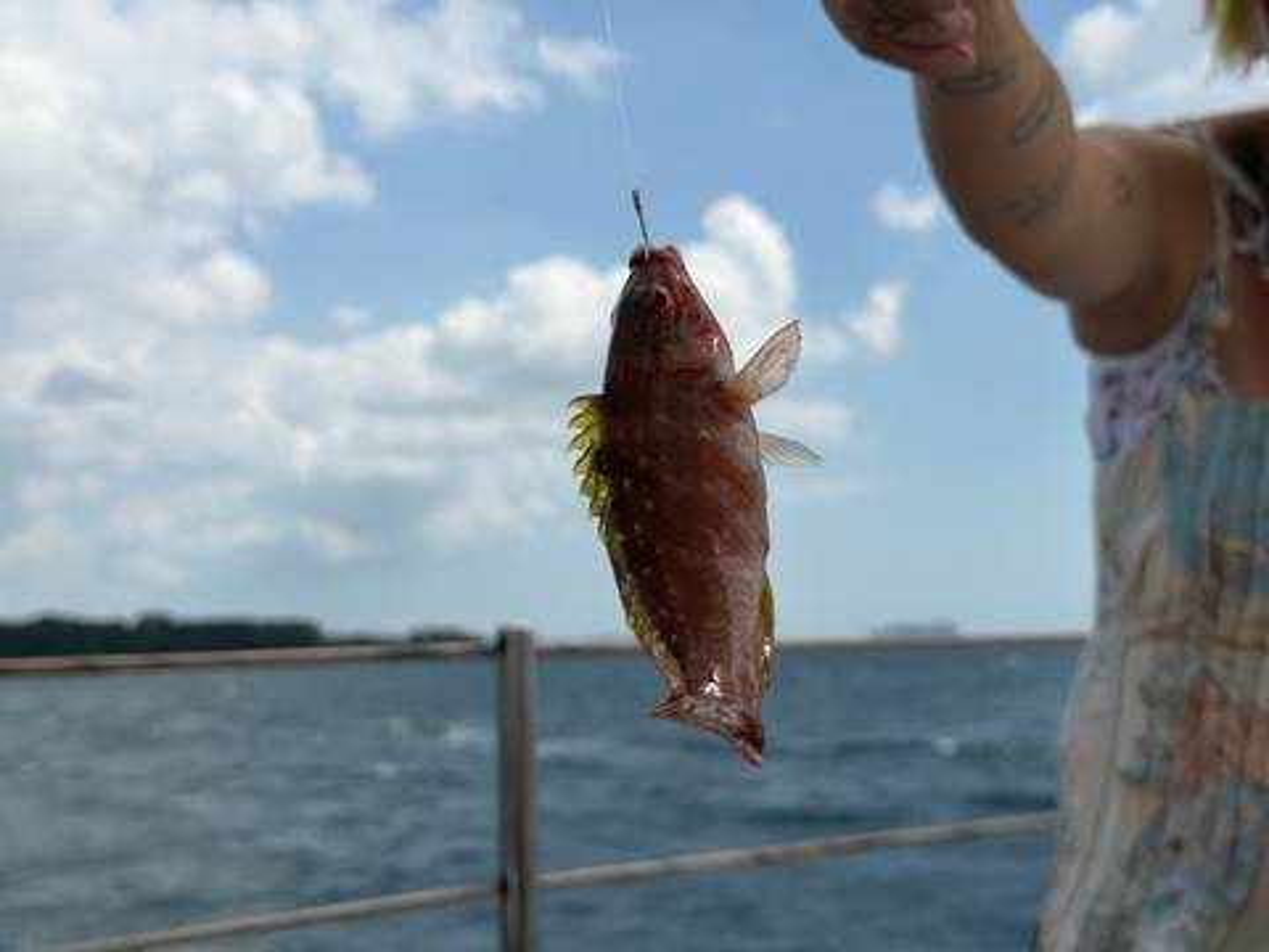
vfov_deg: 30.3
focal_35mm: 48
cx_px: 634
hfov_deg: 39.7
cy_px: 476
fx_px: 1760
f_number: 1.78
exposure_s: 1/11364
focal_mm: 6.76
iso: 64
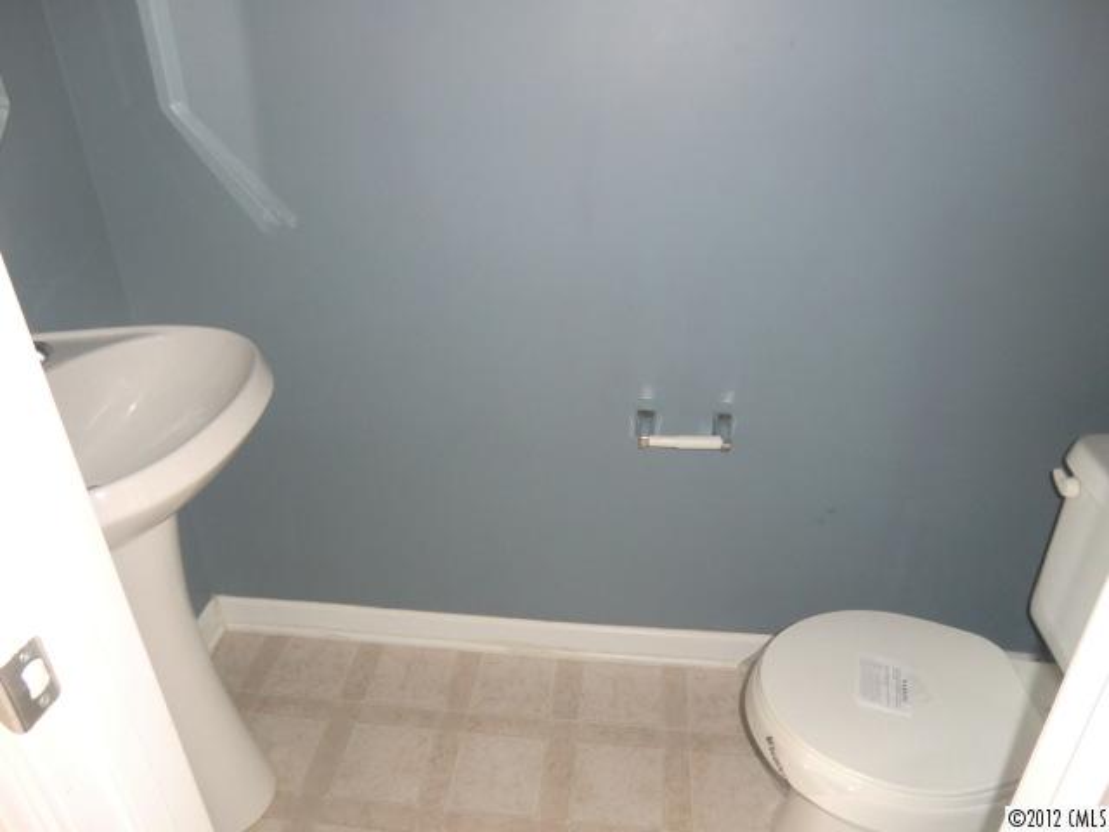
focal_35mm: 24
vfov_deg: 56.8
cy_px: 416
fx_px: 769
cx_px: 554
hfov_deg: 71.6
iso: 400
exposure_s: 1/30
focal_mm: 4.3
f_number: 3.2
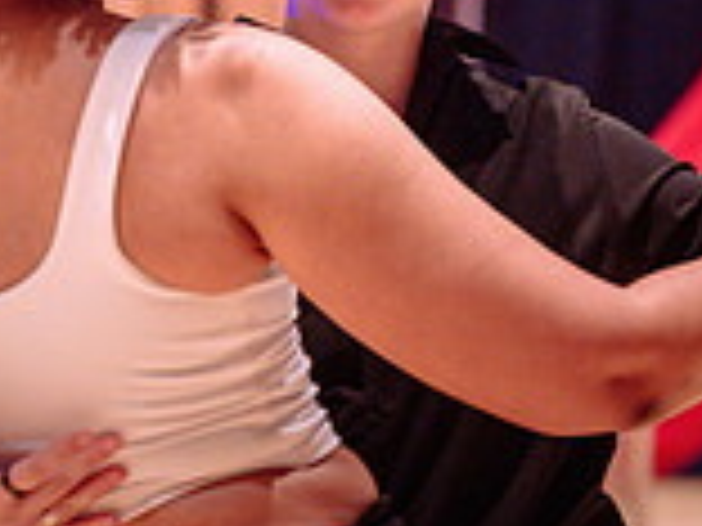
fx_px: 3630
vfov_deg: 8.3
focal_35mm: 179
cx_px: 369
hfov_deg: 11.0
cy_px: 254
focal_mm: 50
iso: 1600
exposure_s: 1/160
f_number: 1.8
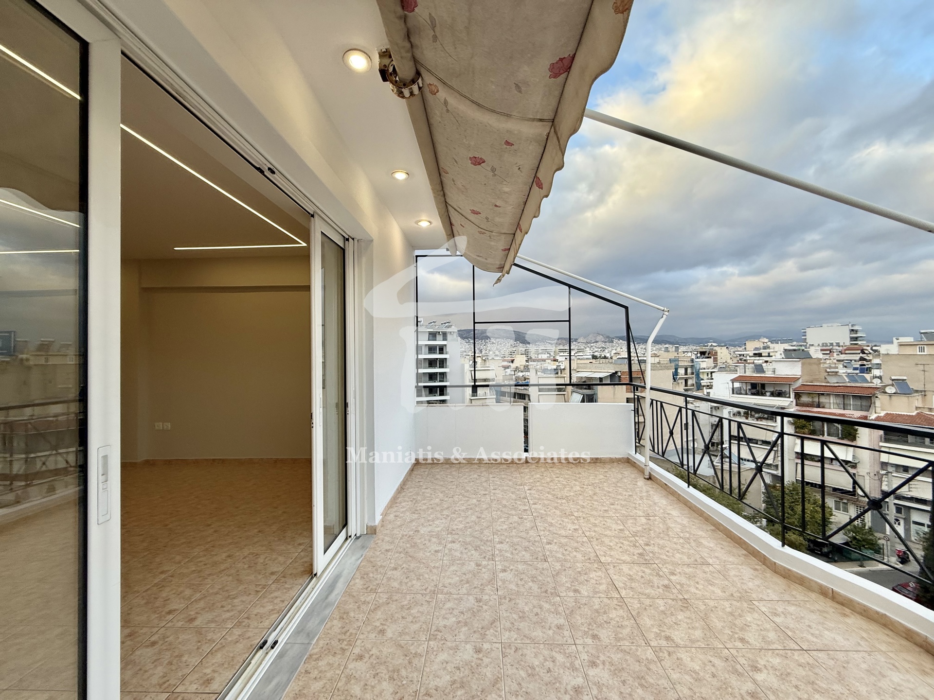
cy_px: 350
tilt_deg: -0.1
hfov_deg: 102.1
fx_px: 378
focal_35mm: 14
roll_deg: +0.8
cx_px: 467
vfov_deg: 85.7
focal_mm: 2.22
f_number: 2.2
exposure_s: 1/202
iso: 50
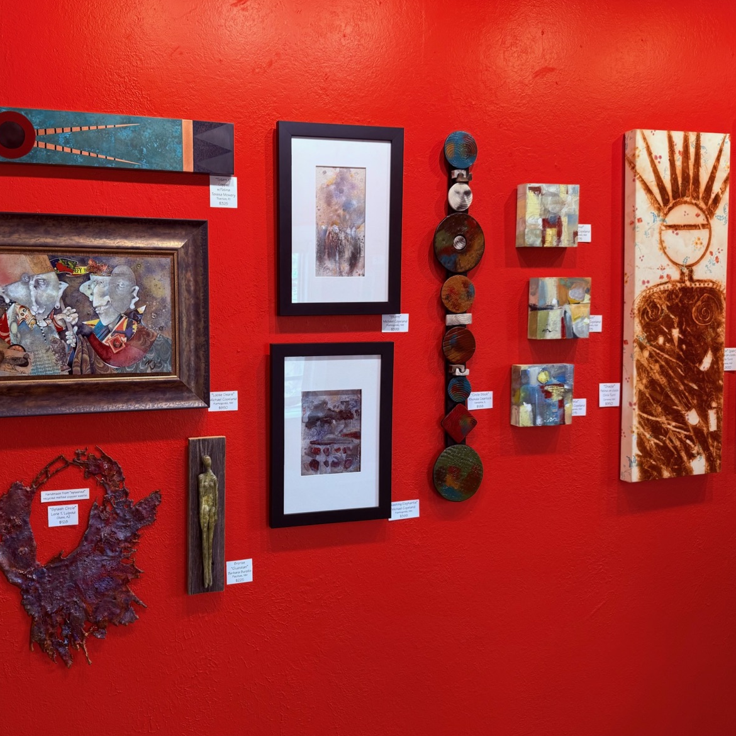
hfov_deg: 54.9
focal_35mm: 29
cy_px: 363
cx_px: 269
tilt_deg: -3.7
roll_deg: +0.8
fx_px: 698
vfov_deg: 55.6
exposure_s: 1/60
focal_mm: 6.76
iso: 125
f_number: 1.78
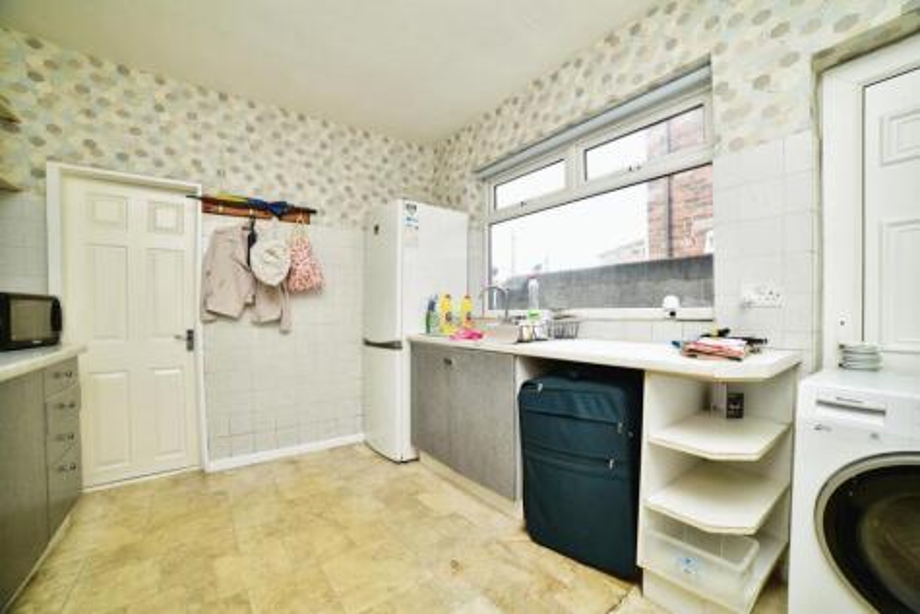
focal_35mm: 14
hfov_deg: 104.2
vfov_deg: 81.2
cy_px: 307
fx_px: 358
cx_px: 460
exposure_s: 1/30
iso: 100
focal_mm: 14
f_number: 8
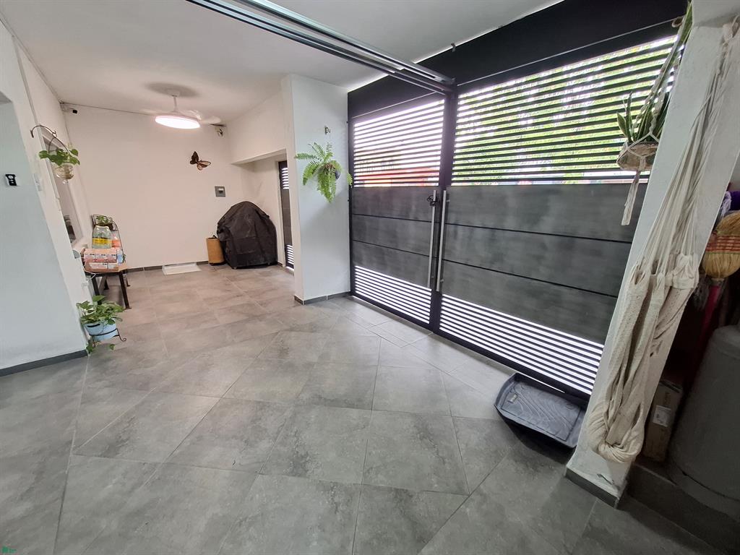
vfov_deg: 89.9
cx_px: 370
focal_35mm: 13
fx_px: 278
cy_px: 278
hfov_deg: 106.2
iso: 200
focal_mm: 1.74
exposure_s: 1/33
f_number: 2.2
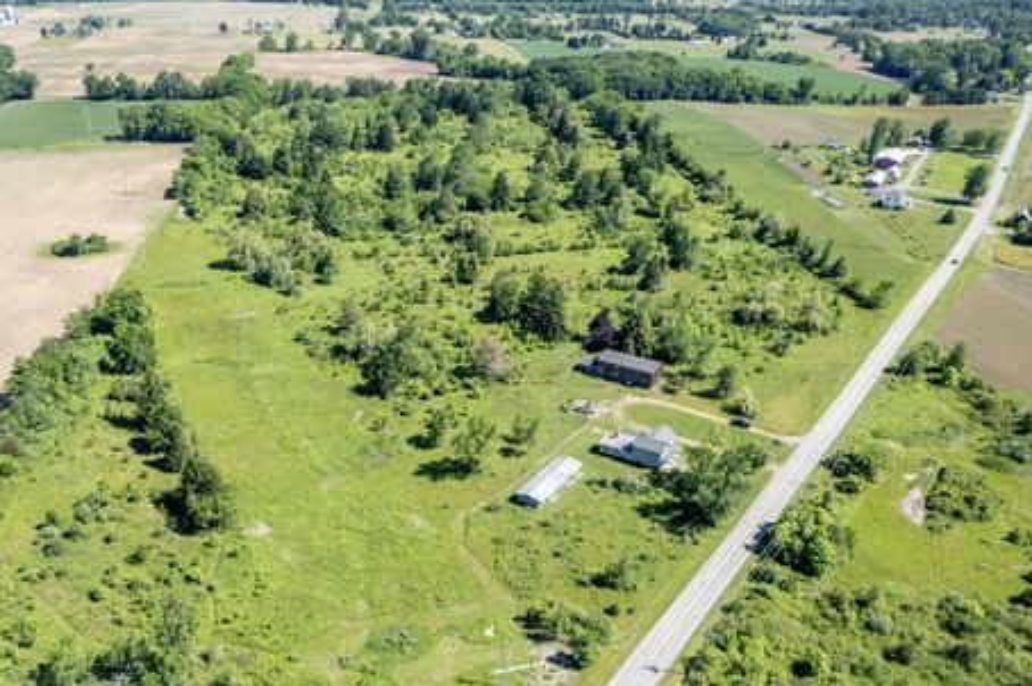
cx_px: 382
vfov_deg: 41.6
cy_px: 466
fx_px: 888
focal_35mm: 31
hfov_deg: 59.5
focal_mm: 8.38
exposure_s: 1/1250
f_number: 2.8
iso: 100
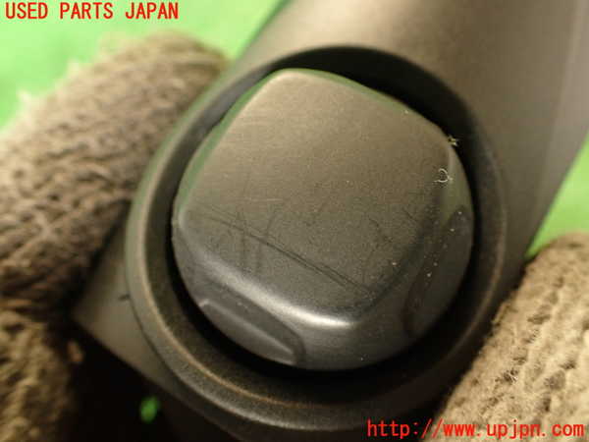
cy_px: 221
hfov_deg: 56.8
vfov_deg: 44.2
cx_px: 294
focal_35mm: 32
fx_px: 544
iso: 400
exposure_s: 1/30
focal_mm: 5.79
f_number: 2.4
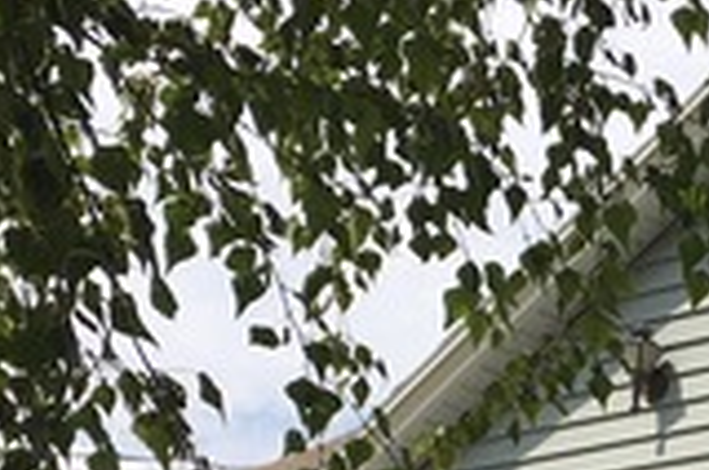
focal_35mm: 121
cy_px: 811
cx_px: 869
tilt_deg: +10.1
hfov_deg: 16.2
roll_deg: -4.4
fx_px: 2378
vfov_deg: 10.7
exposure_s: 1/2262
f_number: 2.2
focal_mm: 4.15
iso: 25
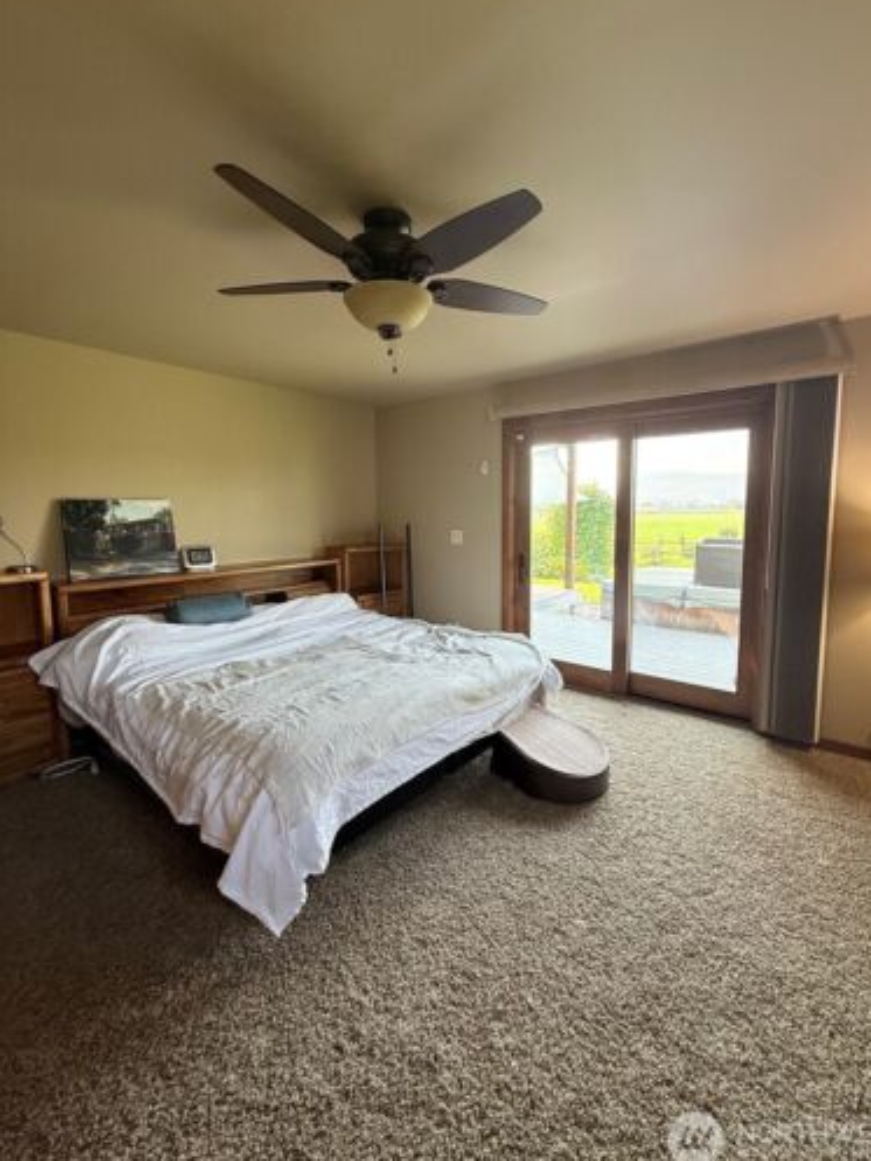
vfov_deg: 98.1
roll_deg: -0.6
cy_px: 557
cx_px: 465
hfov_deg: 81.7
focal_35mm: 15
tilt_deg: -4.4
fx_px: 503
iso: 80
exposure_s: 1/120
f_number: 2.2
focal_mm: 2.22
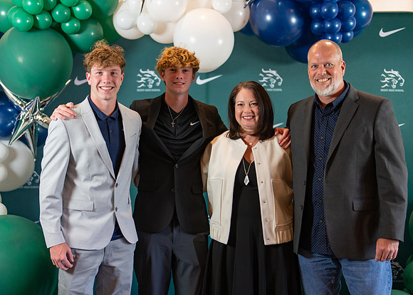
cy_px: 147
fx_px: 623
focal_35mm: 53
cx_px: 190
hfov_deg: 36.6
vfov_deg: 26.6
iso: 500
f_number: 1.2
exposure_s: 1/400
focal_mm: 50
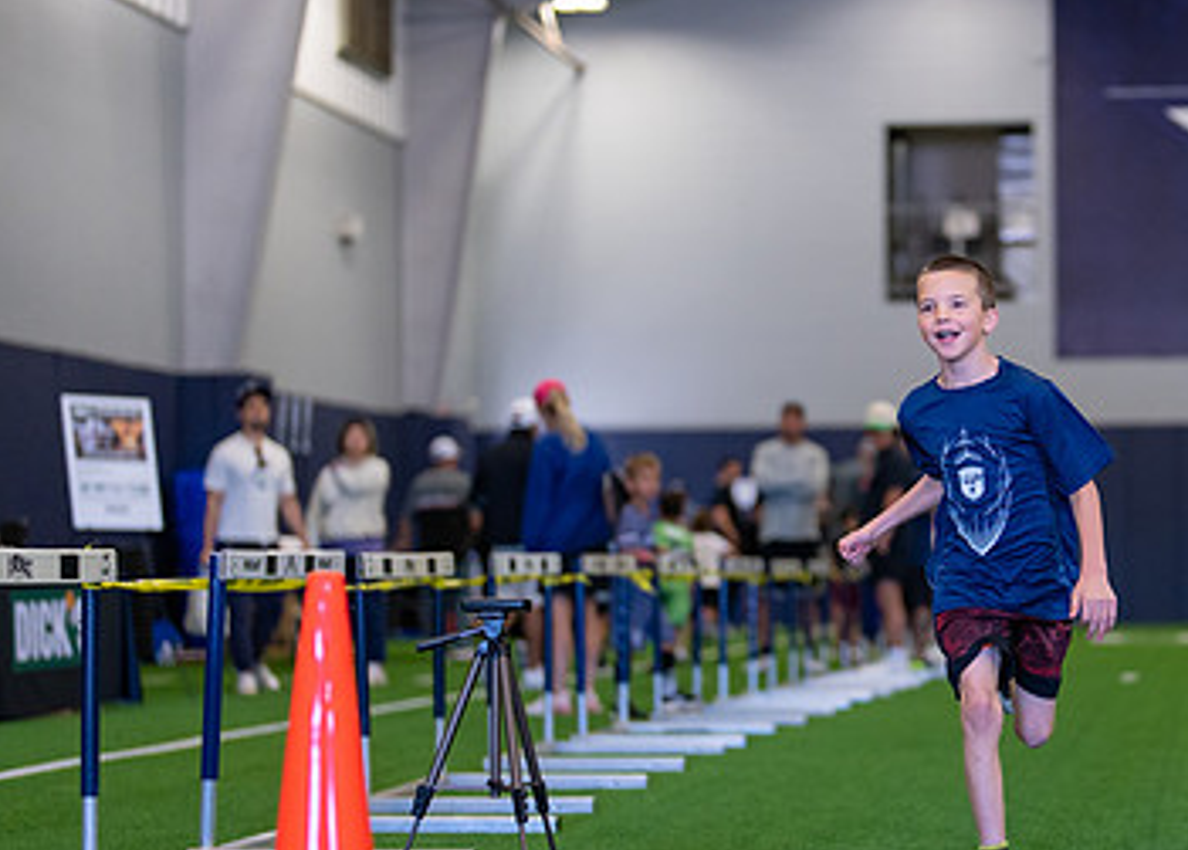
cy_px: 501
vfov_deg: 16.3
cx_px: 978
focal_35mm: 88
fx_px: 2970
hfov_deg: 22.3
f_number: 1.2
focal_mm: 50
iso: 1250
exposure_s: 1/1000
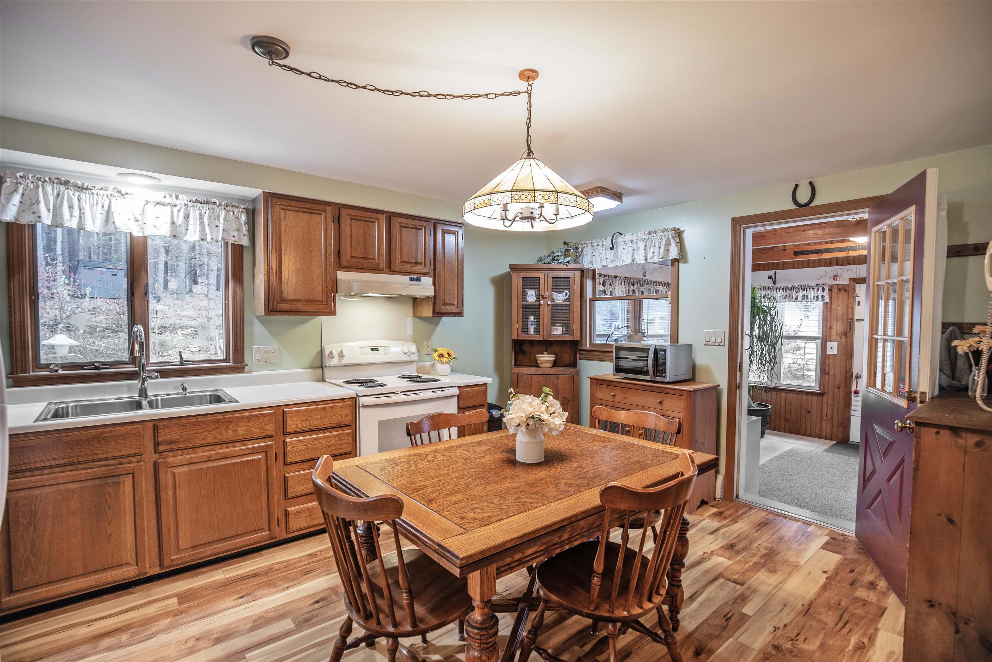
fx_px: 441
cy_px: 331
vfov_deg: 73.7
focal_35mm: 16
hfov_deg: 96.7
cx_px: 496
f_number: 4
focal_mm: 16
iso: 100
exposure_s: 1/2
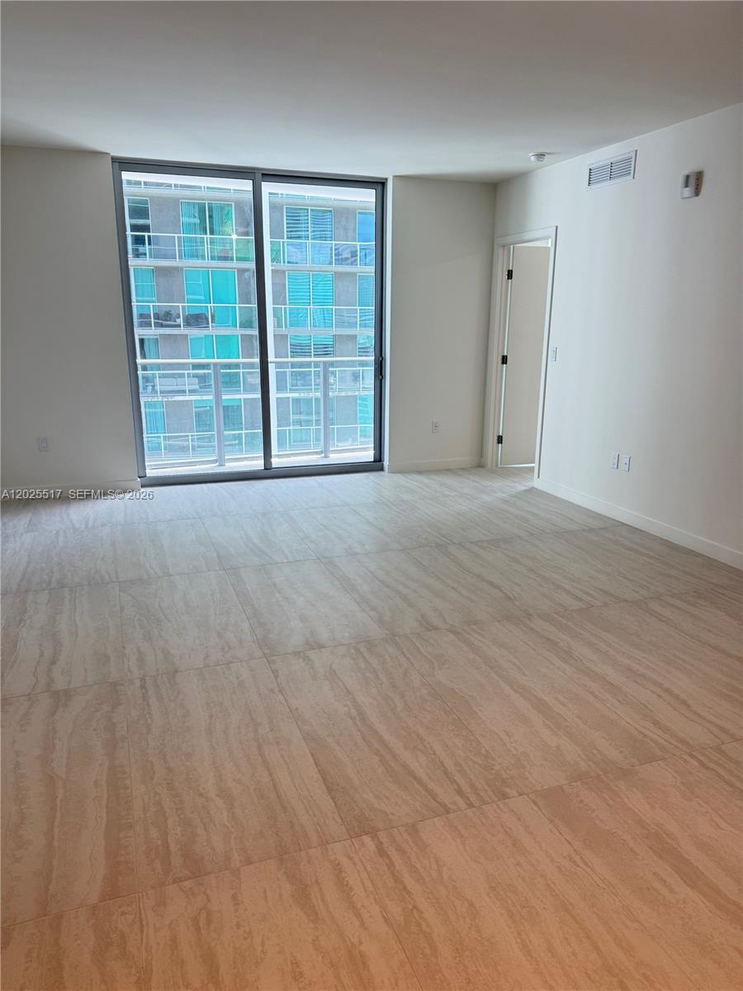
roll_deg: -0.7
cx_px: 372
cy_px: 496
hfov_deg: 56.8
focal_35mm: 24
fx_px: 687
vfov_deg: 71.6
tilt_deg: -13.9
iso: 100
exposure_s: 1/120
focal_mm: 6.76
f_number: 1.78
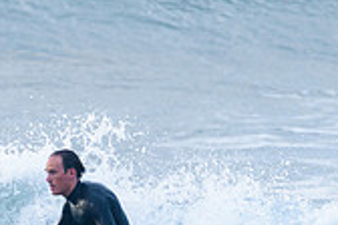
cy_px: 278
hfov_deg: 1.2
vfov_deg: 0.8
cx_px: 99
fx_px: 16317
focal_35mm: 1738
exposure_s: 1/1000
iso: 560
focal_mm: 500
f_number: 5.6
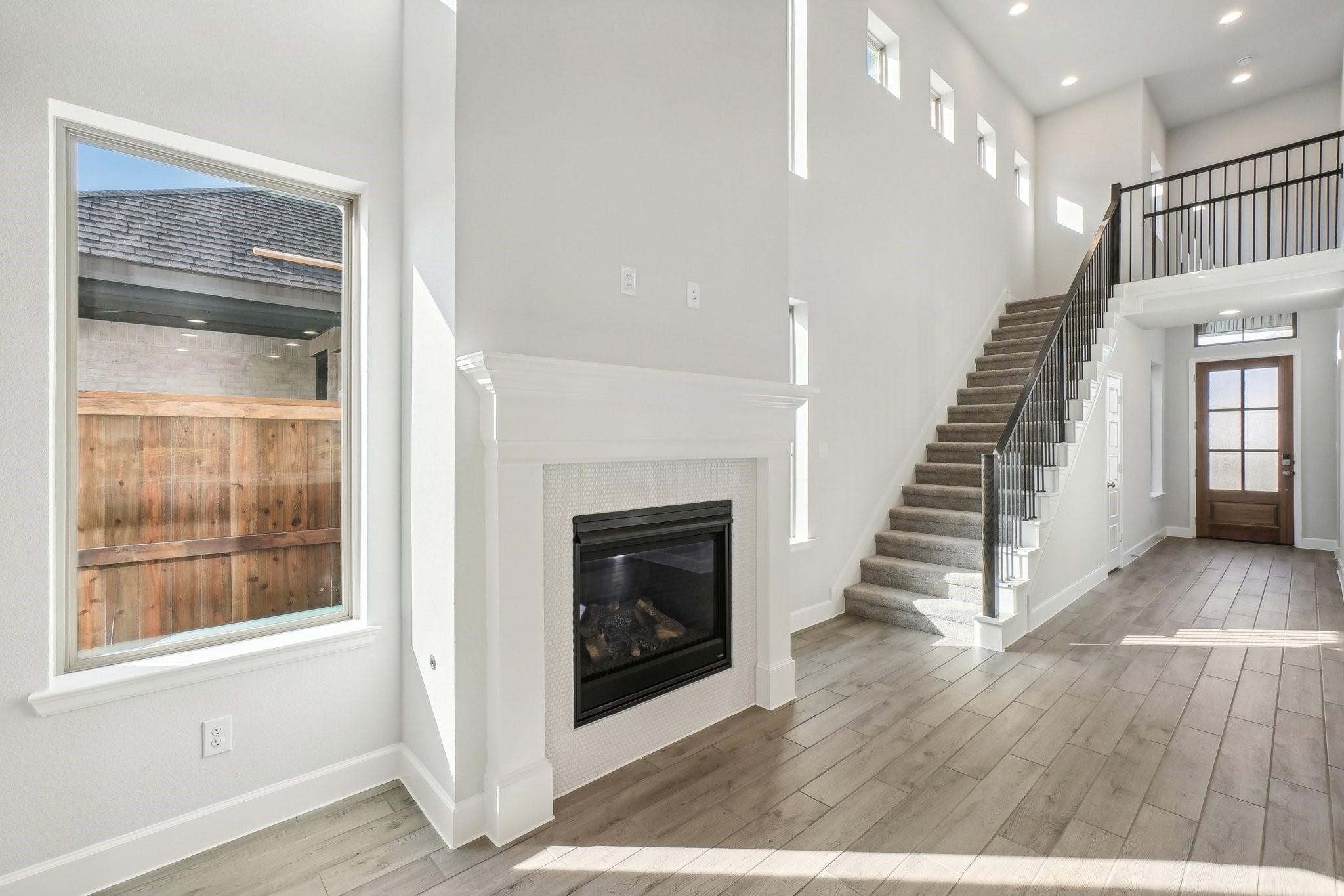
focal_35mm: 15
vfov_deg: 77.3
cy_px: 448
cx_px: 672
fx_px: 560
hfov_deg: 100.4
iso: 400
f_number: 9
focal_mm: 10
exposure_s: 1/80
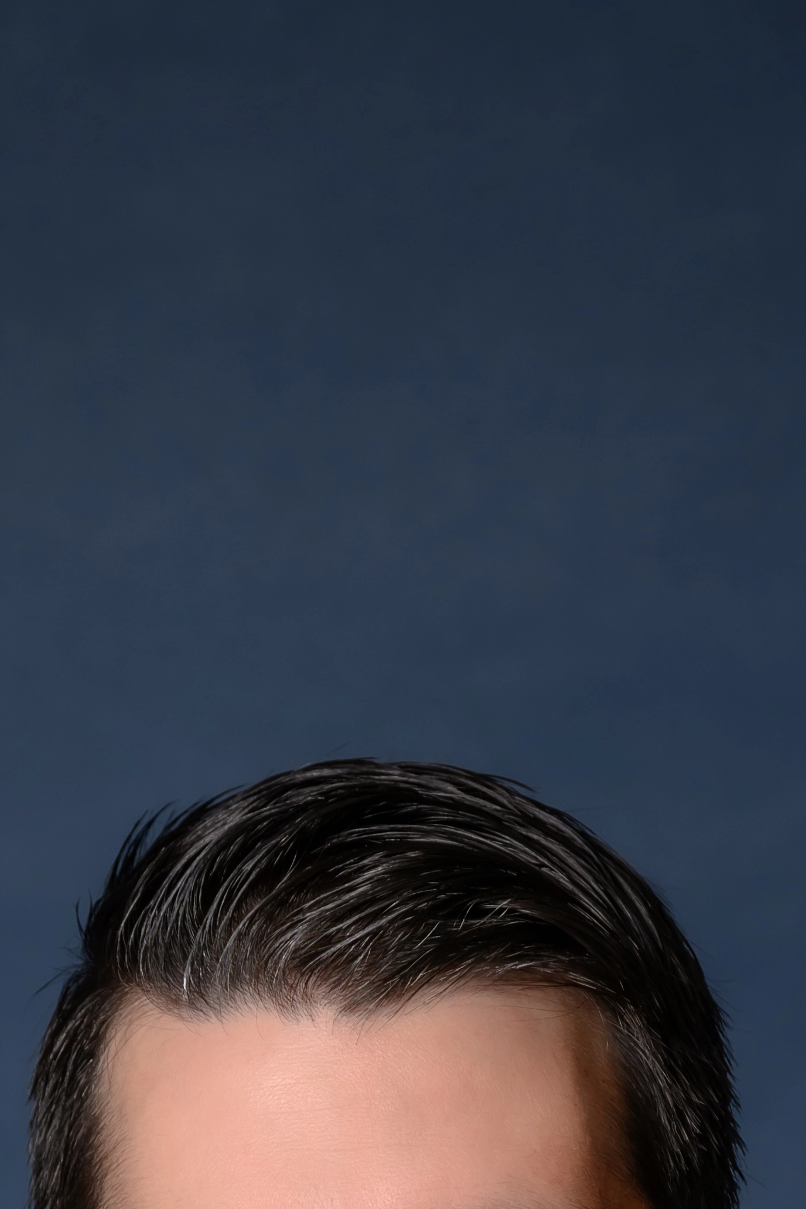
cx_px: 134
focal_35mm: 244
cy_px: 1952
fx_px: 8194
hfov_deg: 5.6
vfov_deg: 8.2
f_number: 5
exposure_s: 1/160
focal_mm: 61
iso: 160
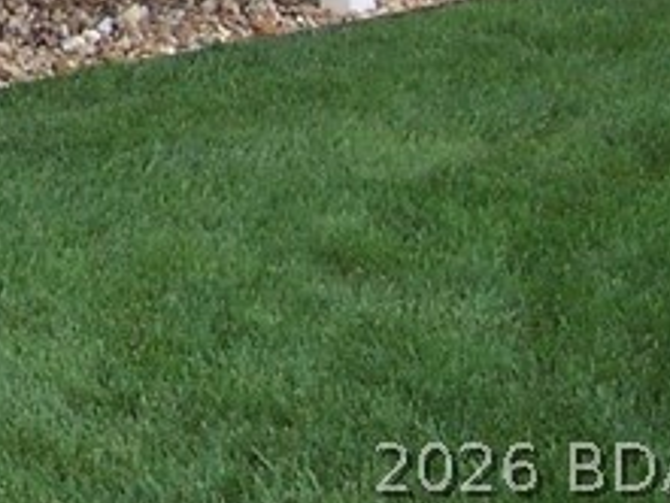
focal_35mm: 176
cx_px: -355
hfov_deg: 10.8
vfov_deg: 7.9
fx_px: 3408
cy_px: -645
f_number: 2.8
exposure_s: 1/1000
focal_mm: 8
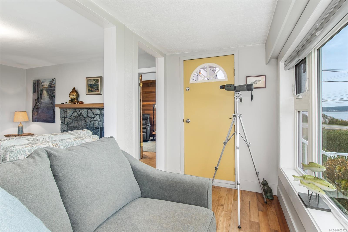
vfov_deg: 67.4
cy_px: 116
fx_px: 174
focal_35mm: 18
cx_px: 174
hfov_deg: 90.0
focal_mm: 12
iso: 250
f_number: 8
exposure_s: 1/6
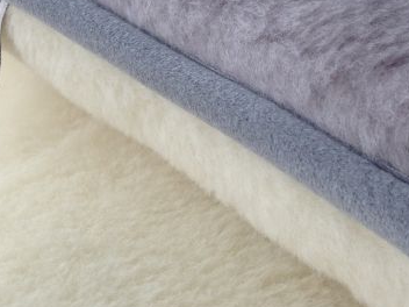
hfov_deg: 25.7
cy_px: 57
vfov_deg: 19.4
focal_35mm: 75
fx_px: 886
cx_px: 108
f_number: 2.4
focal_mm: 4.12
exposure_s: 1/275
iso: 50
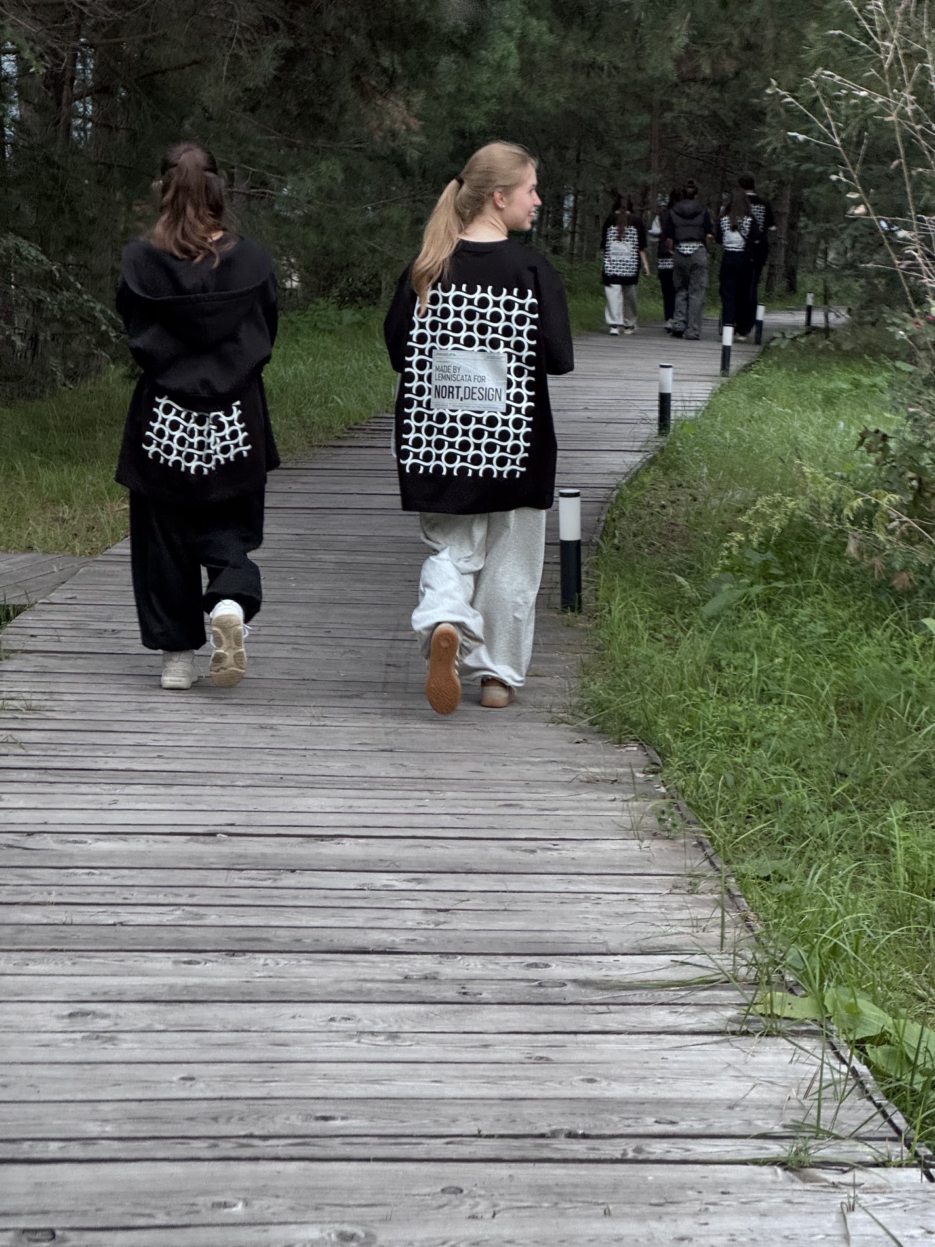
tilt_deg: -5.2
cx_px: 487
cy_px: 616
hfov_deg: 18.2
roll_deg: -1.9
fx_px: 2917
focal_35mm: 81
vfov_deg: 24.1
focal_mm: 9
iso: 200
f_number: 2.8
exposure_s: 1/83
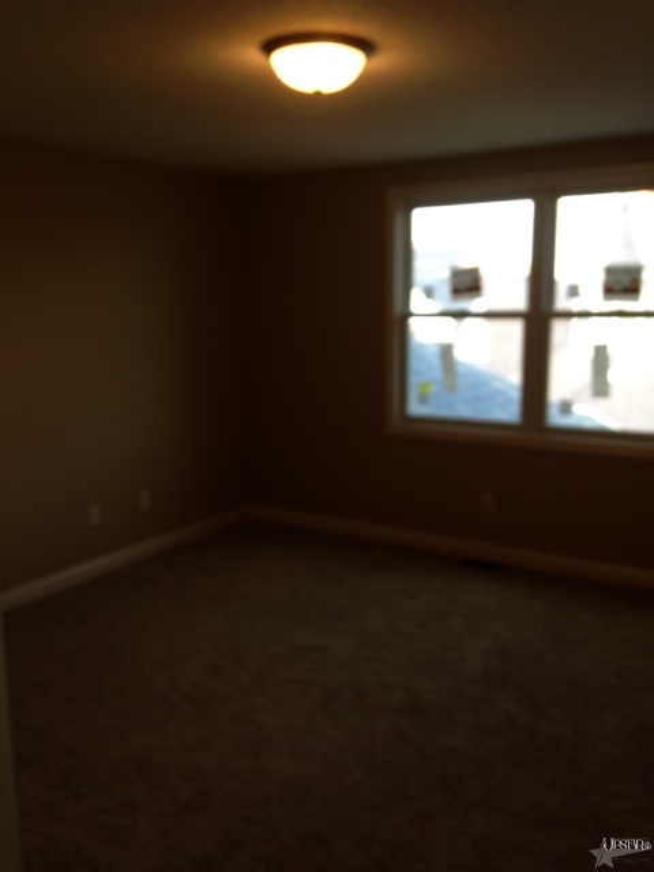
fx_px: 831
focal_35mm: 33
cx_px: 327
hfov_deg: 42.9
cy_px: 436
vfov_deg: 55.4
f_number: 2.4
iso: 50
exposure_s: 1/45
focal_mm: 4.12
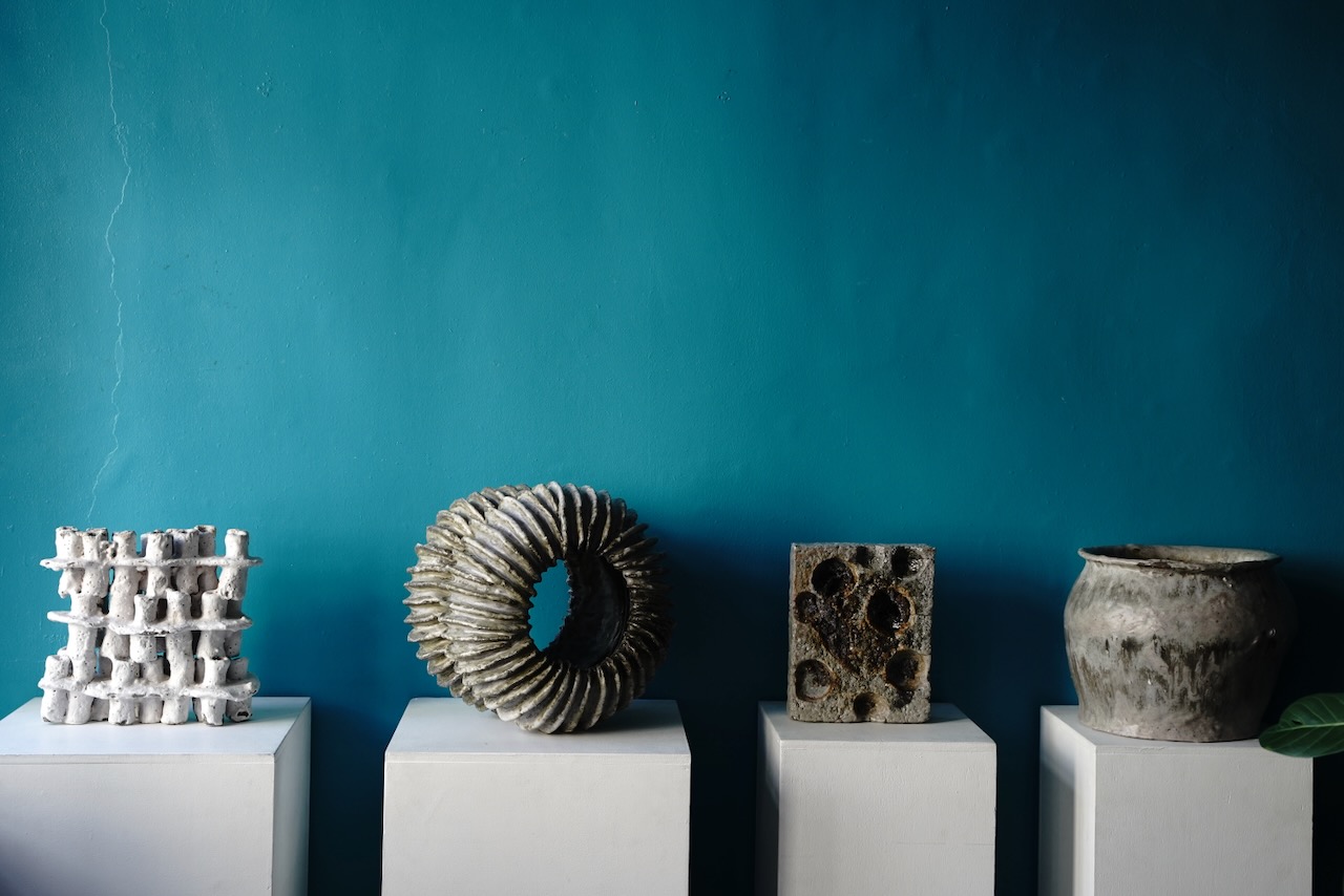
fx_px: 1942
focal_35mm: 52
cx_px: 672
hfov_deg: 38.2
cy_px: 448
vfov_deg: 26.0
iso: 800
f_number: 5.6
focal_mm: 52
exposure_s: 1/100
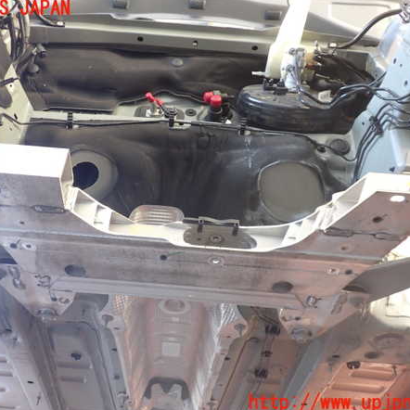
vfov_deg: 46.0
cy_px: 206
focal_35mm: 36
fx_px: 482
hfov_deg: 46.0
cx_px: 180
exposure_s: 1/40
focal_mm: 5.4
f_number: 2.3
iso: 200
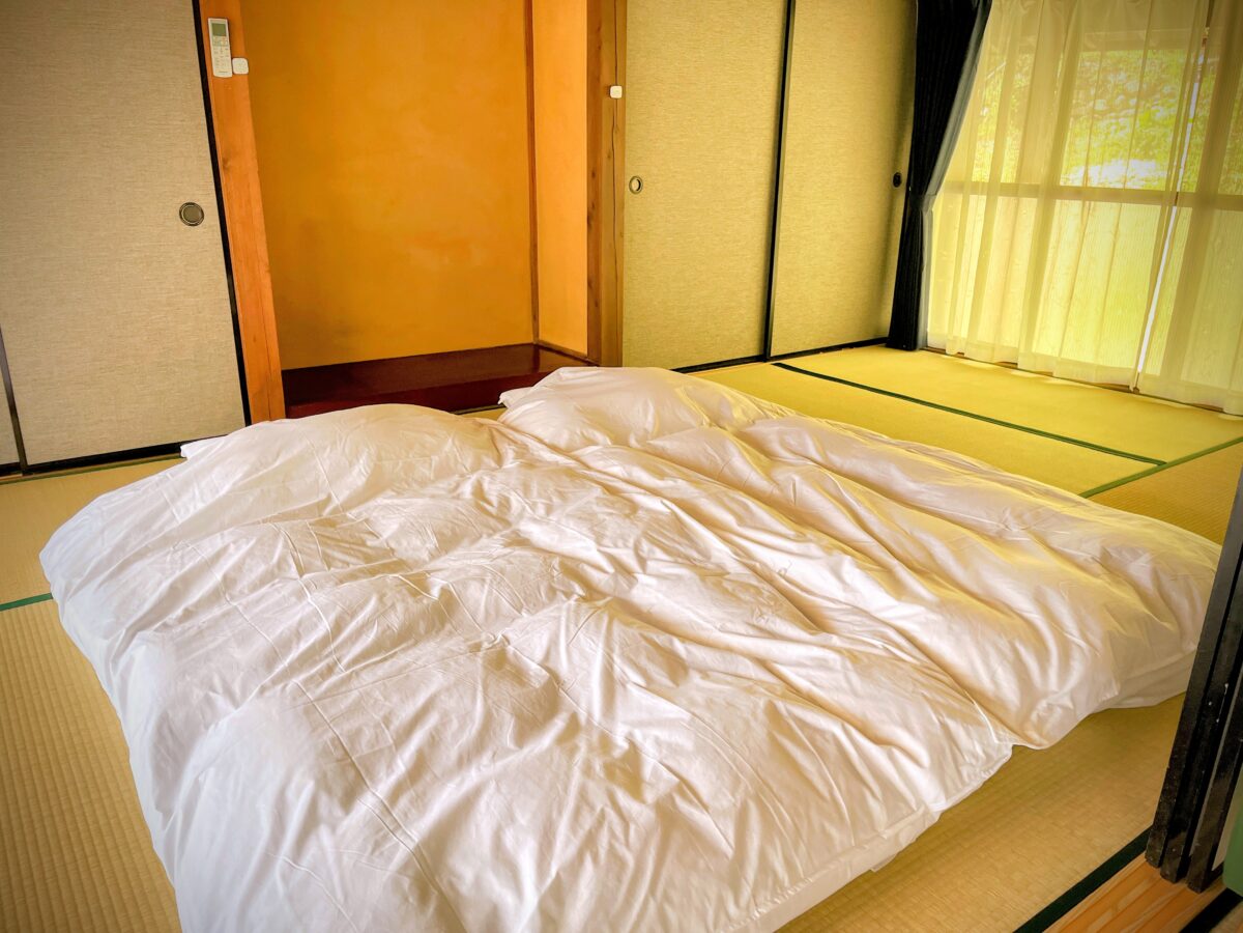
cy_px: 466
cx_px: 622
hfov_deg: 67.3
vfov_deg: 53.1
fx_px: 934
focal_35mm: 26
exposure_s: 1/121
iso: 125
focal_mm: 5.1
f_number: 1.6
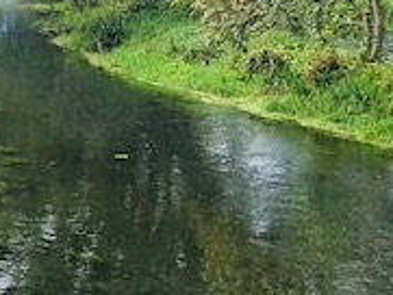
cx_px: 56
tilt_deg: +1.1
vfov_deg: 14.4
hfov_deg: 19.5
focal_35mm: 99
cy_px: -67
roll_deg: -0.2
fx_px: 1125
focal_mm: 3.99
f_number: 1.8
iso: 20
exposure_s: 1/1091
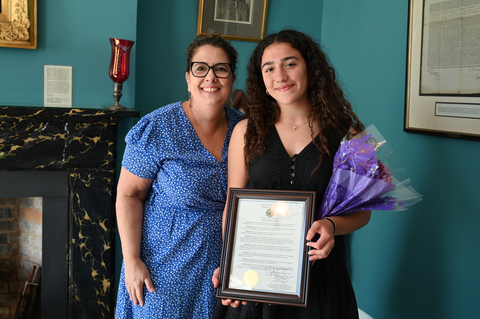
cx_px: 240
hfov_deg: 48.5
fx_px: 533
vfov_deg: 33.3
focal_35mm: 40
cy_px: 160
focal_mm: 40
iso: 900
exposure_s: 1/125
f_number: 4
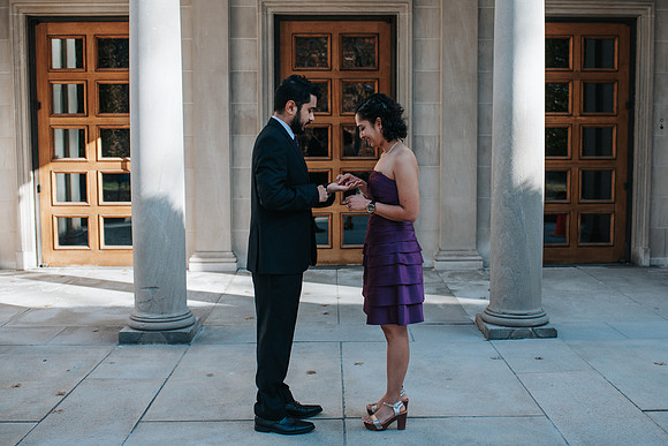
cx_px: 355
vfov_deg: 31.8
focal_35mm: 42
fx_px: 781
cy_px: 214
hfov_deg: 46.3
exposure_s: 1/320
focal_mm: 35
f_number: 2.8
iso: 100
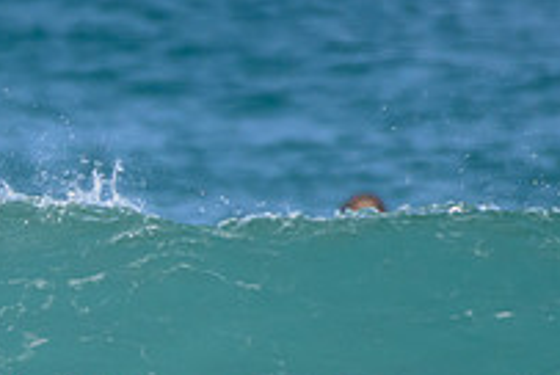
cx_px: -179
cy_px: 304
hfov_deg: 0.6
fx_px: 51111
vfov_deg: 0.4
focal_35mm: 3281
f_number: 11
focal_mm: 1000
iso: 2000
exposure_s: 1/2000
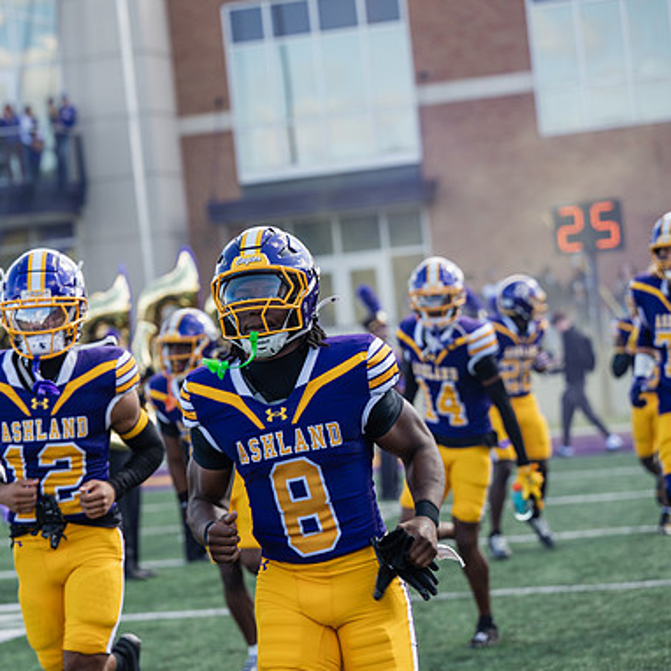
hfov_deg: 13.5
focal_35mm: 129
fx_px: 2829
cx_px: 228
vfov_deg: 13.5
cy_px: 336
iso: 100
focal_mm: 100
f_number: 3.5
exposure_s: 1/250
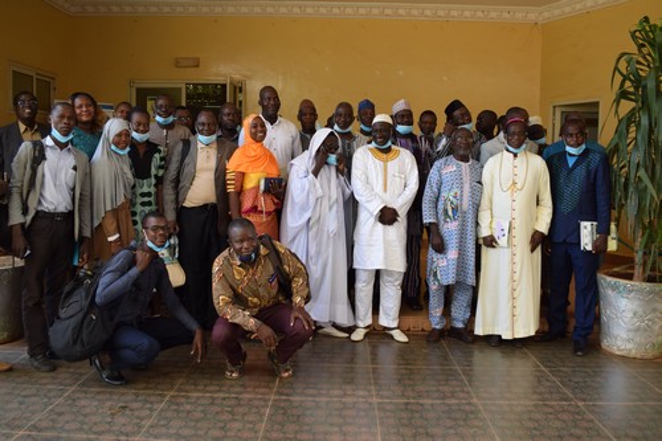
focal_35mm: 30
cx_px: 331
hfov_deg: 61.9
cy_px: 220
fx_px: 551
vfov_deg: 43.6
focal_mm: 20
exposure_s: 1/125
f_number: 5.6
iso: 400
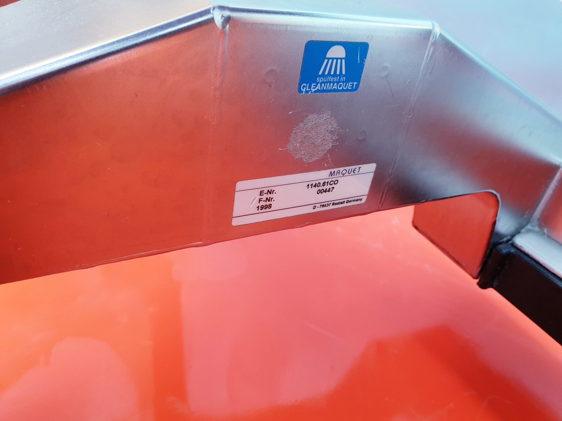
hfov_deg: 67.3
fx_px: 422
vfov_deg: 53.1
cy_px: 210
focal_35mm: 26
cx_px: 281
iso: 125
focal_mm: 4.3
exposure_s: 1/50
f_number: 2.4
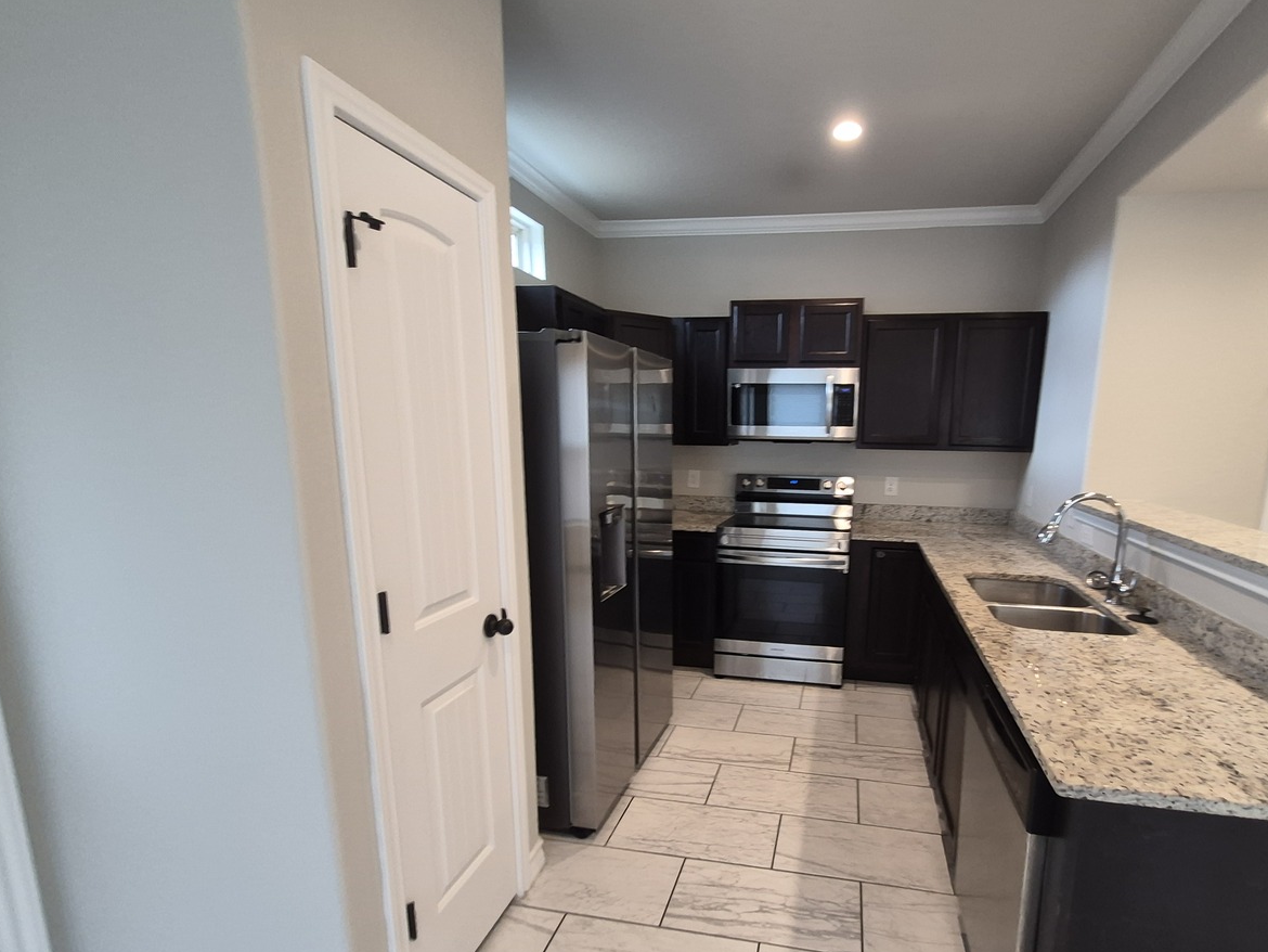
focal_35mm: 16
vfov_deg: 77.9
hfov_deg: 93.4
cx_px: 755
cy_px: 528
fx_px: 586
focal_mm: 1.74
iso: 250
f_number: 2.2
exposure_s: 1/60
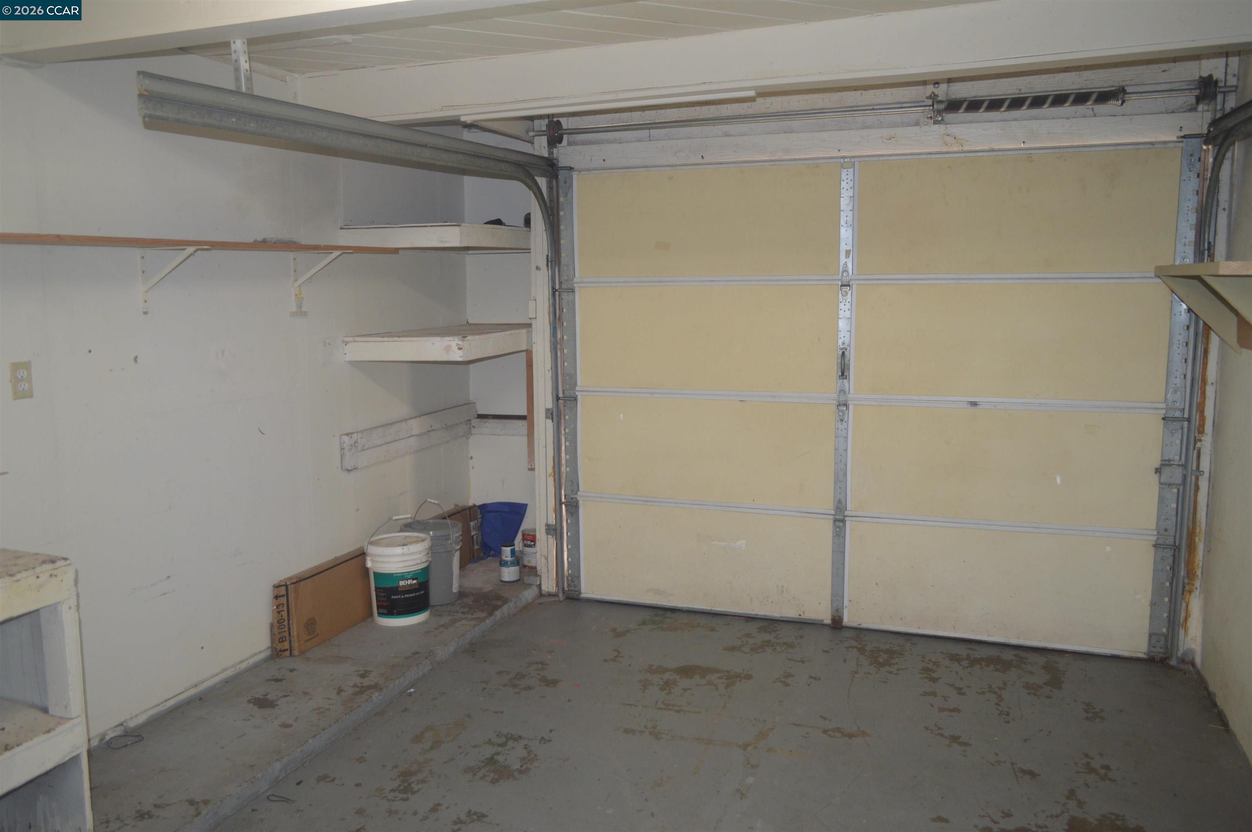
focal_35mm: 27
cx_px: 626
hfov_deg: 67.4
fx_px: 938
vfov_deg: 47.8
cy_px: 416
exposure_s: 1/60
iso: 560
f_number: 3.5
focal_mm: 18
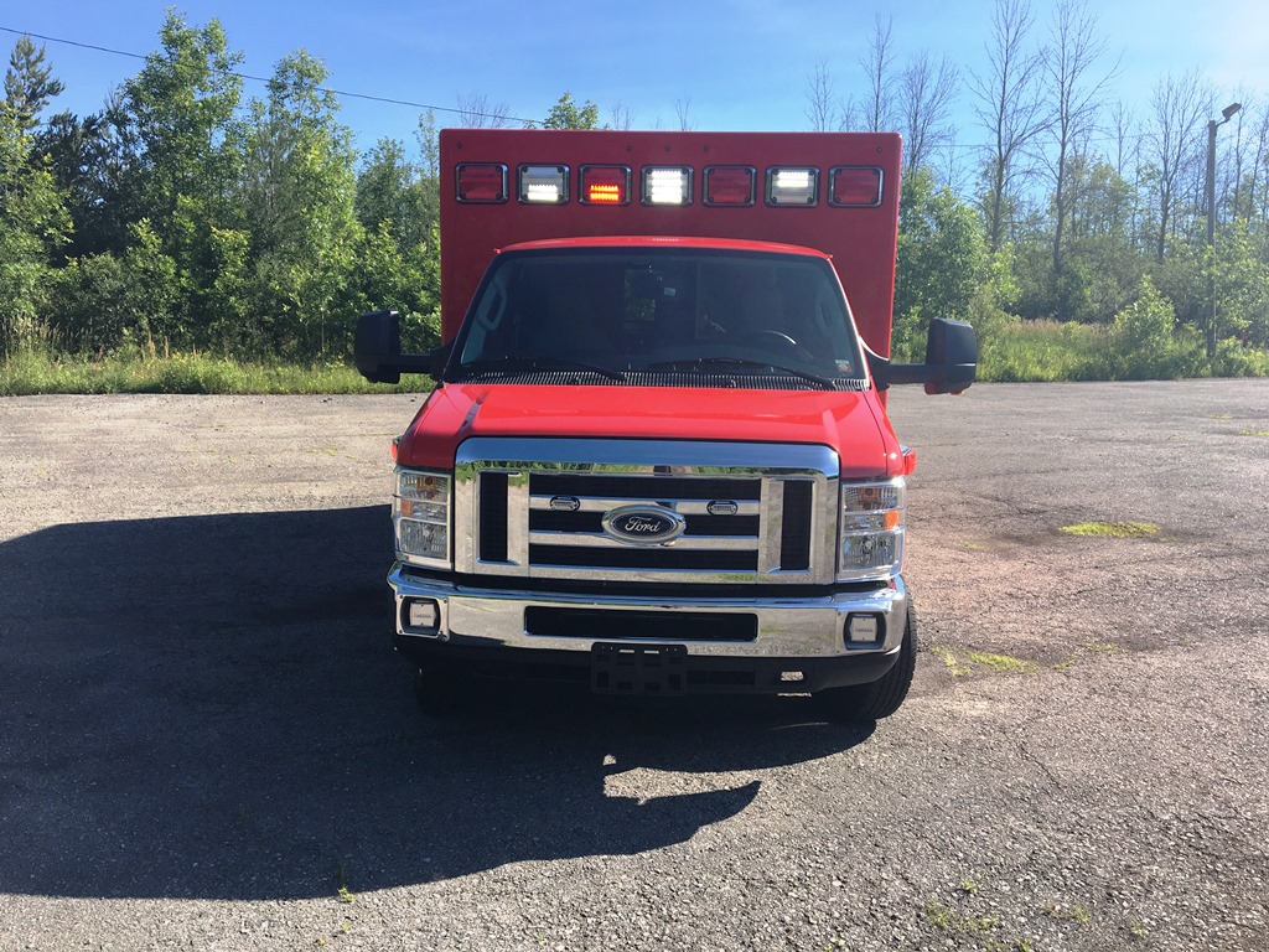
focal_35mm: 29
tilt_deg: -6.5
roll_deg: -0.6
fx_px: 1063
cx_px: 634
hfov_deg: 61.7
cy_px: 476
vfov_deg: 48.2
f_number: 2.2
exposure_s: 1/1054
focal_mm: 4.15
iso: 25
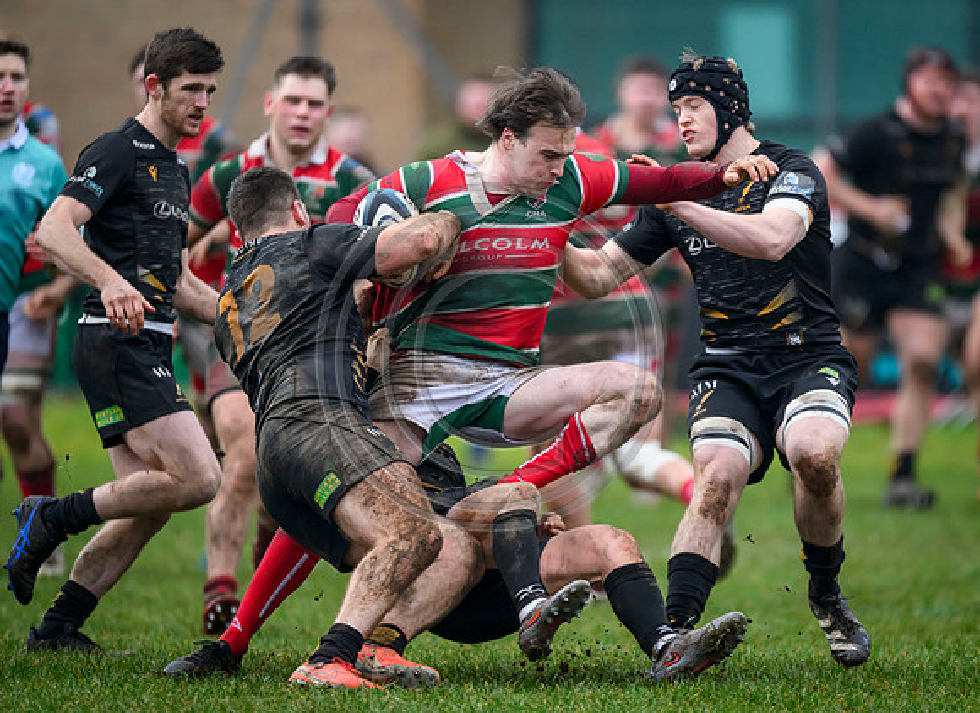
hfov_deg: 3.2
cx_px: 542
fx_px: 17643
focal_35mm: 630
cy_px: 335
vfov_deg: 2.3
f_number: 4
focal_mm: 560
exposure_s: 1/1600
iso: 3200
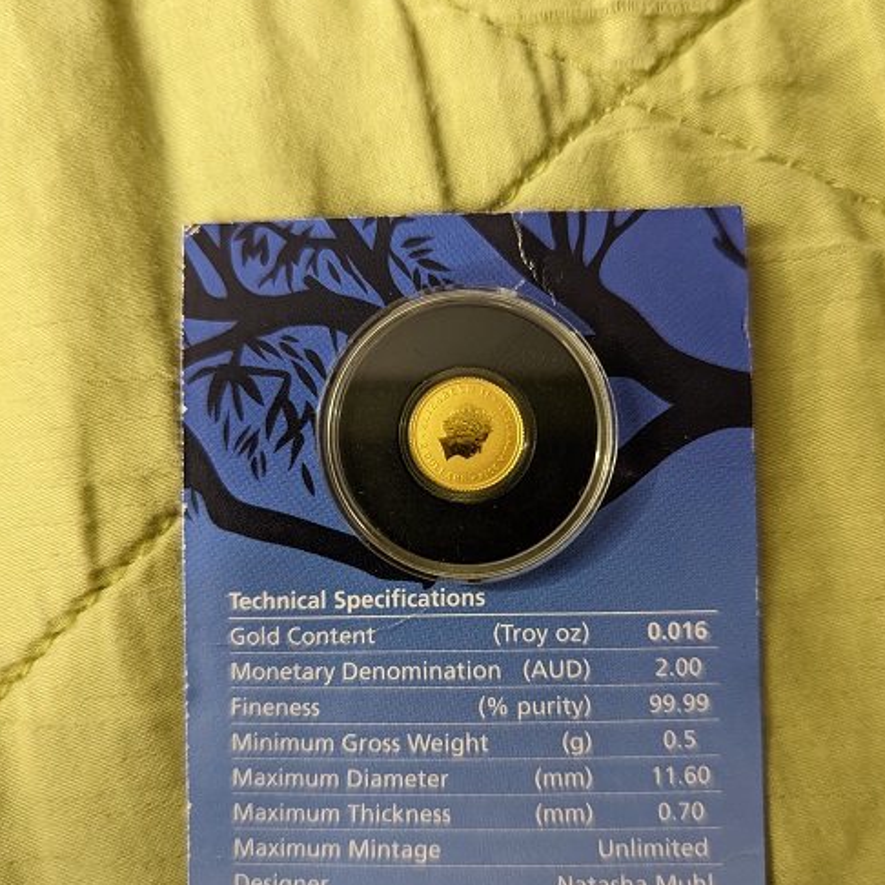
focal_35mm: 29
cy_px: 475
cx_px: 453
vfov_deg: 55.6
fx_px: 839
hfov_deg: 55.6
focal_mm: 6.81
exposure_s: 1/40
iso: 1220
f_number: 1.85
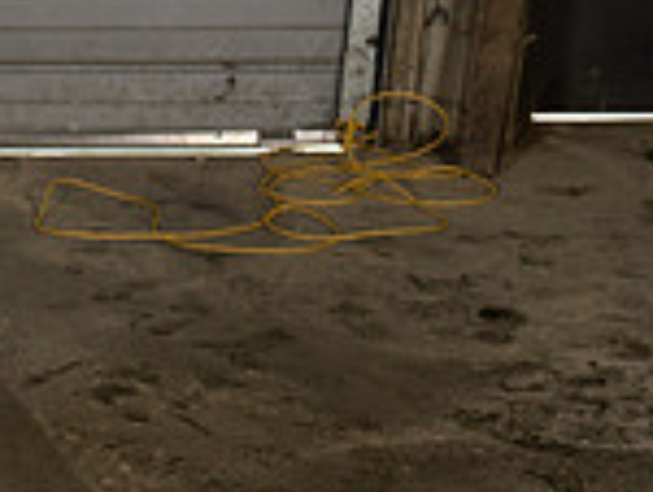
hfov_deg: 12.4
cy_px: 838
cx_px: -518
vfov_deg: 9.8
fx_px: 2740
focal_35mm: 145
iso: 800
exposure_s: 1/125
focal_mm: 39
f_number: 5.6
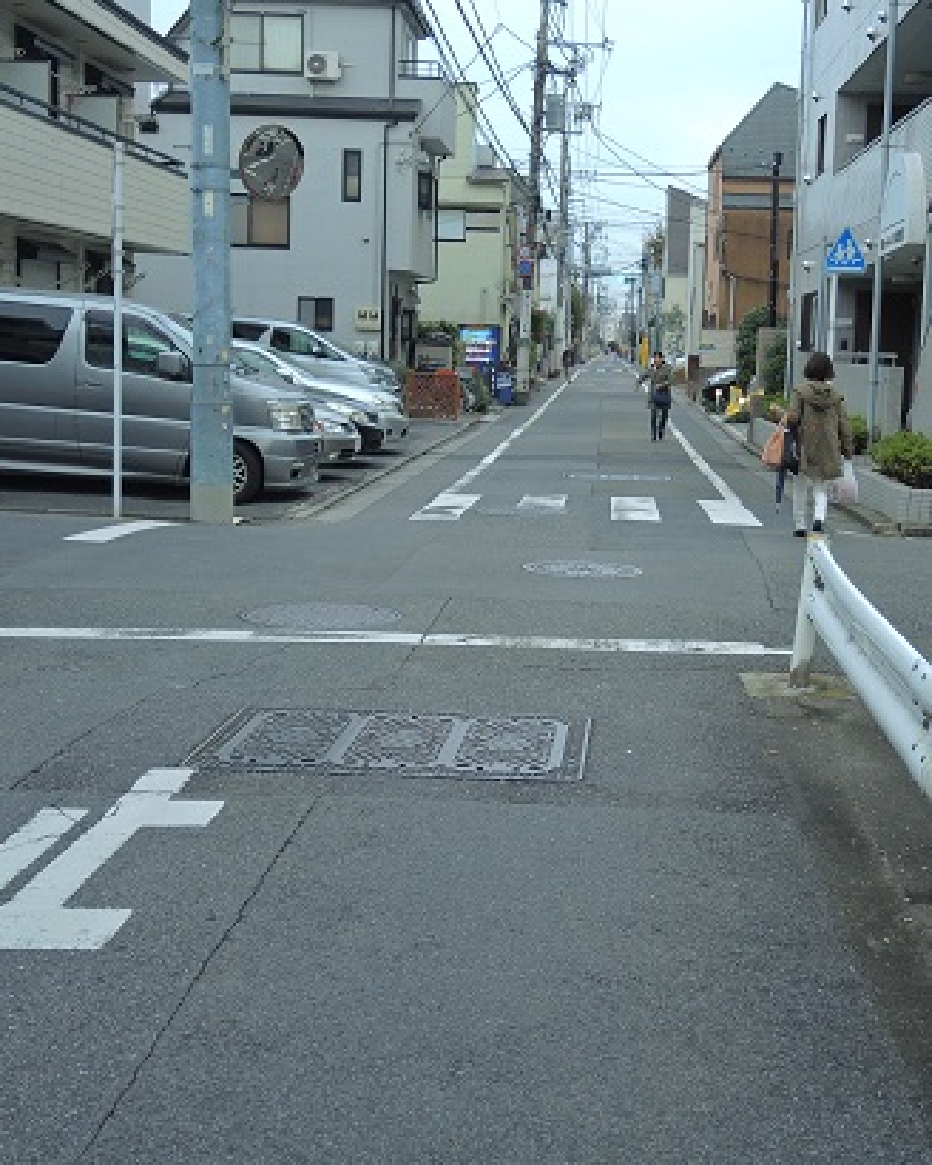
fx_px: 1724
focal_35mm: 50
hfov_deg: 30.1
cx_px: 585
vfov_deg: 37.3
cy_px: 577
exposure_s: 1/50
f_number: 2.2
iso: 140
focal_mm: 7.6
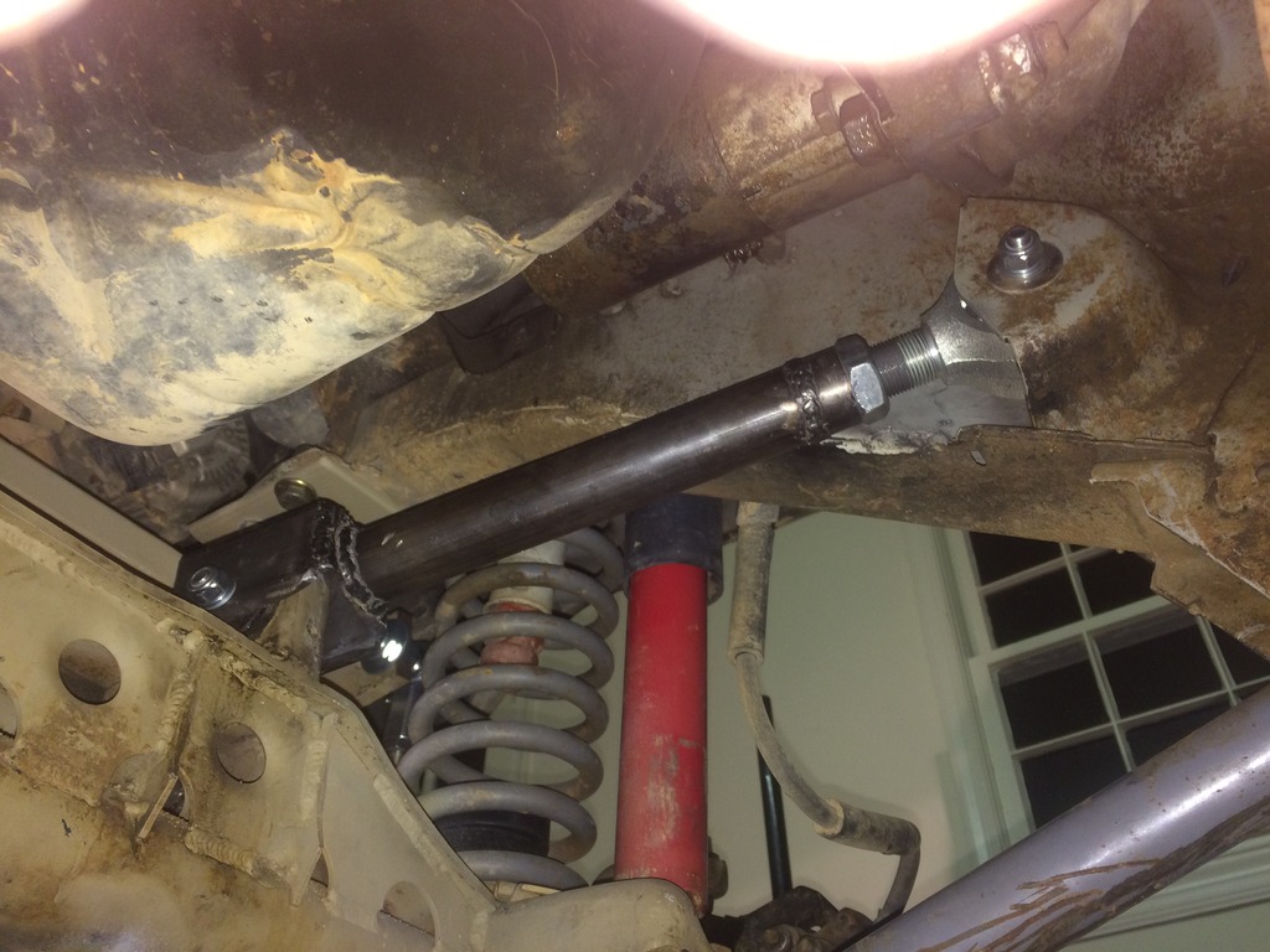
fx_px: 1064
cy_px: 476
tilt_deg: +42.4
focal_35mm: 29
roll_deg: +1.3
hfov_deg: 61.7
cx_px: 635
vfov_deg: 48.2
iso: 100
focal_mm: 4.15
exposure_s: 1/30
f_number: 2.2
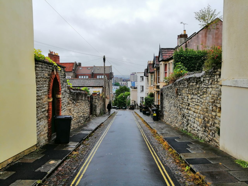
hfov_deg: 65.3
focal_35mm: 27
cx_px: 124
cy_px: 93
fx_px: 193
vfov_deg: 51.4
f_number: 1.8
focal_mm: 3.95
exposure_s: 1/663
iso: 50
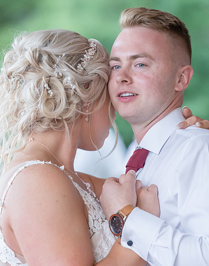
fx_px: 2115
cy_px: 133
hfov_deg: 5.7
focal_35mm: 271
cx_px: 94
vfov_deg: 7.2
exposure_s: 1/500
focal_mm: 191
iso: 3200
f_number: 4
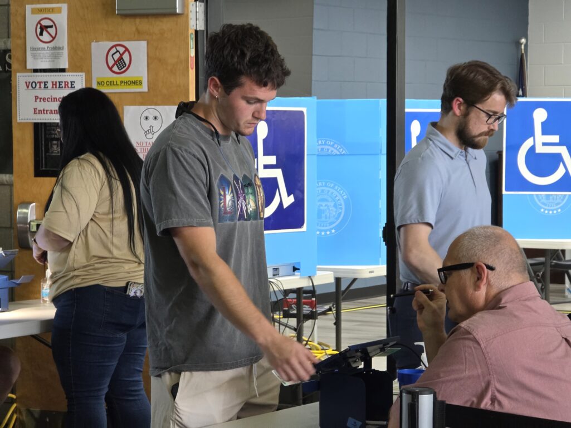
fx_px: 1897
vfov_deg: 12.9
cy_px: 214
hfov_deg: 17.1
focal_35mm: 115
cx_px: 286
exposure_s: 1/60
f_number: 3.4
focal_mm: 18.6
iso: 640
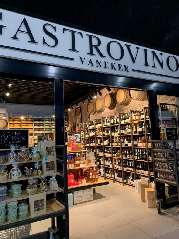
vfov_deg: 67.3
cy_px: 120
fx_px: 179
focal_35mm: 26
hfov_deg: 53.1
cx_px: 90
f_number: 1.8
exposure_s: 1/50
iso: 64
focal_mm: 4.25
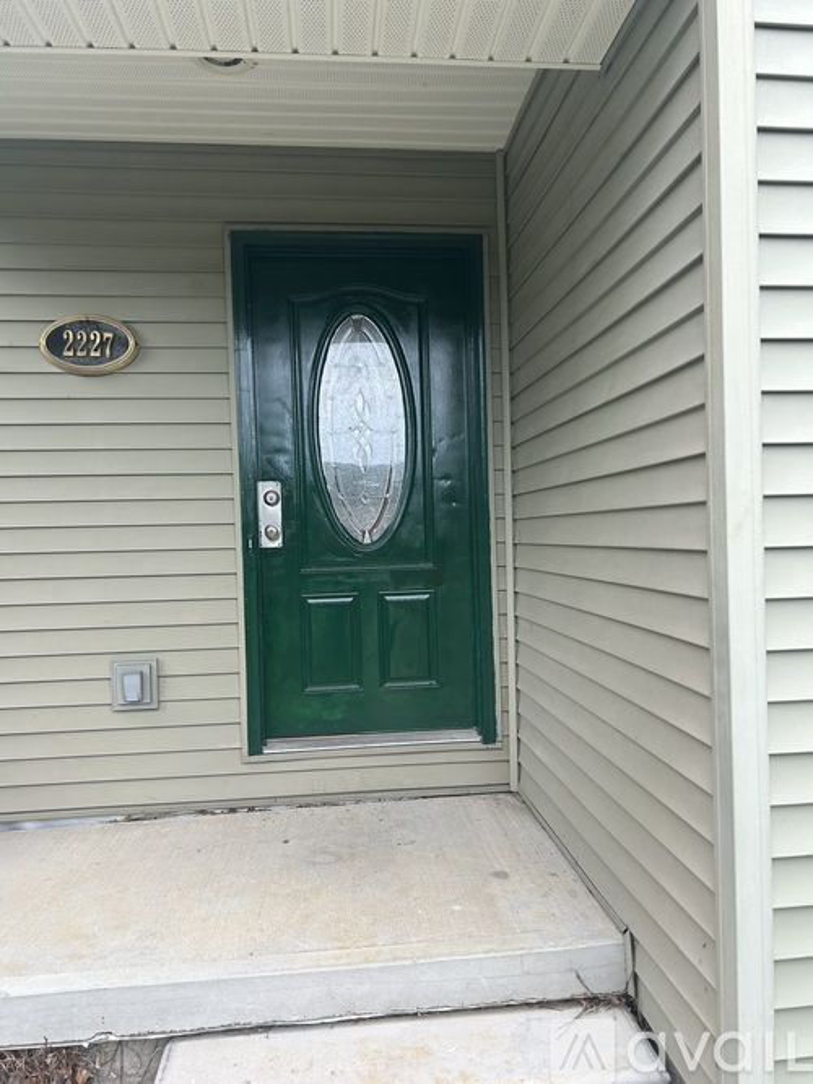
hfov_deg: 53.0
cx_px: 406
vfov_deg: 67.3
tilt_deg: -1.2
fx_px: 814
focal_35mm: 26
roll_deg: +1.1
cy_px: 542
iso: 50
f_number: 1.5
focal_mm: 5.7
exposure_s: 1/628
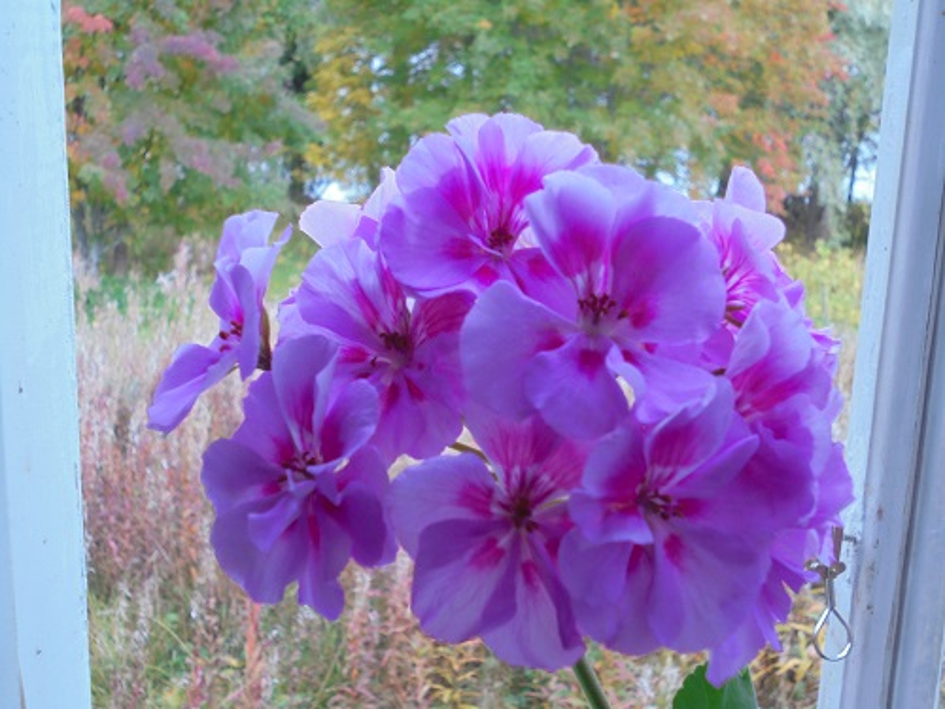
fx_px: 1338
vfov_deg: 29.7
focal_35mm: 49
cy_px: 354
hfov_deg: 38.9
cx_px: 472
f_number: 4.8
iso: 100
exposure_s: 1/60
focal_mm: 8.9
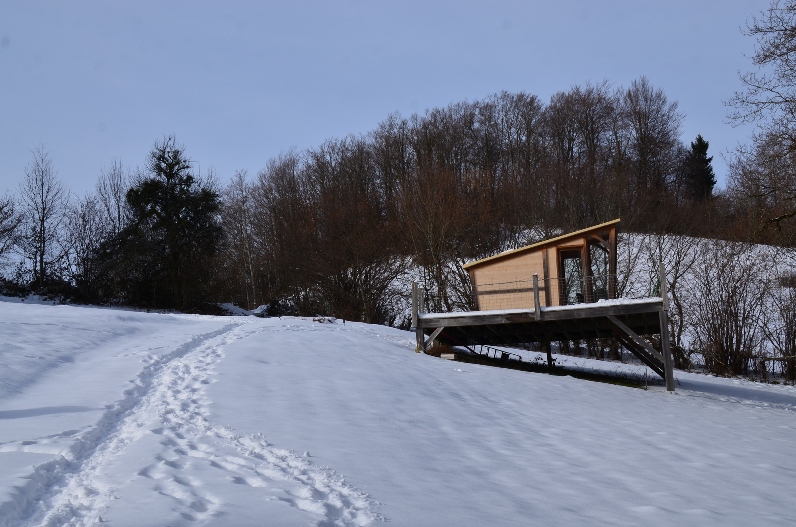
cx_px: 398
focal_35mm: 75
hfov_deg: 27.0
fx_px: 1655
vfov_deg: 18.1
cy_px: 264
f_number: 9
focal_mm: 50
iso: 100
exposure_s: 1/320
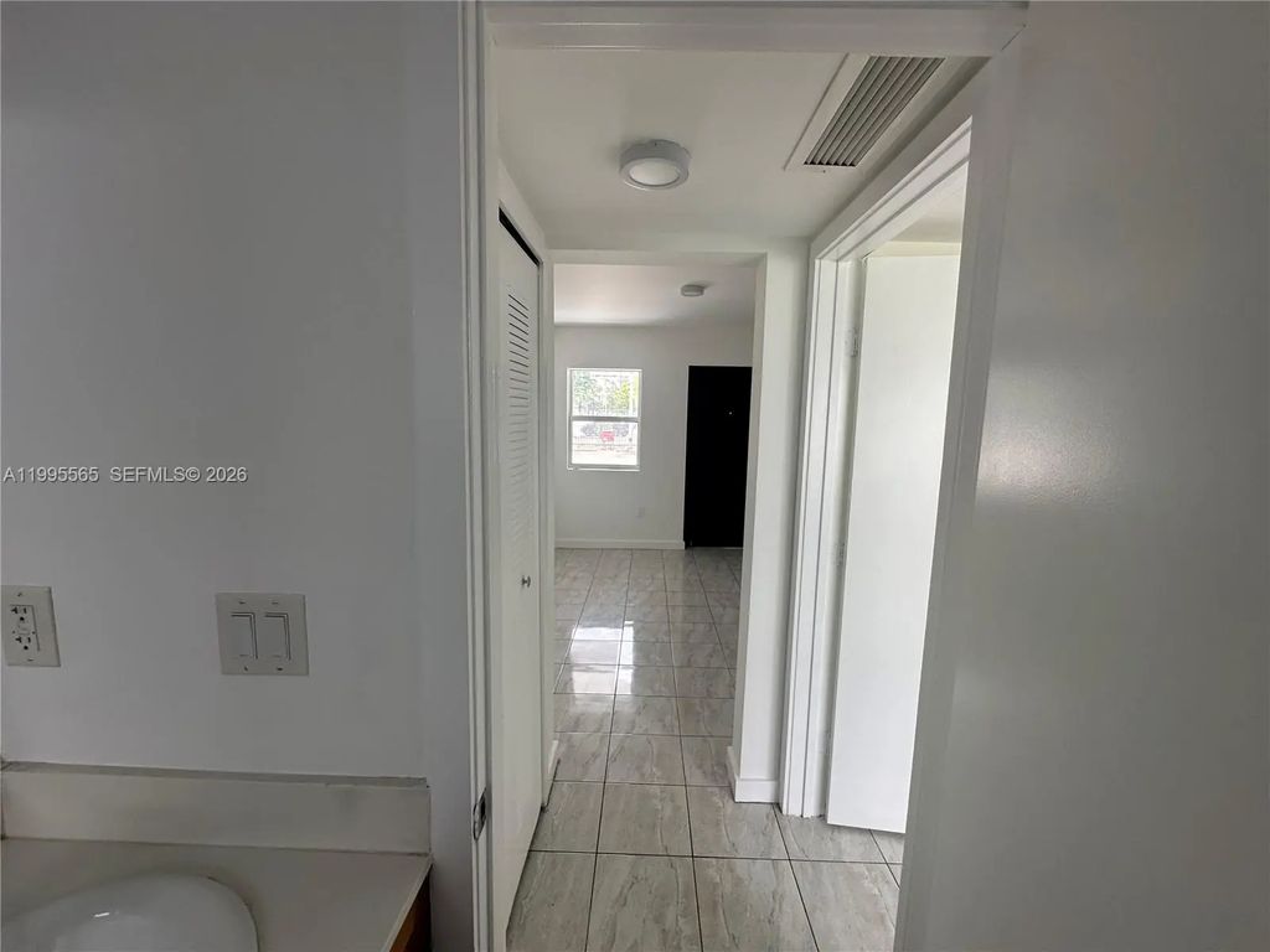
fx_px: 514
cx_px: 635
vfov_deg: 85.7
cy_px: 476
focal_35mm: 14
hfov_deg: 102.1
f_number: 2.2
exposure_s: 1/99
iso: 40
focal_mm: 2.22
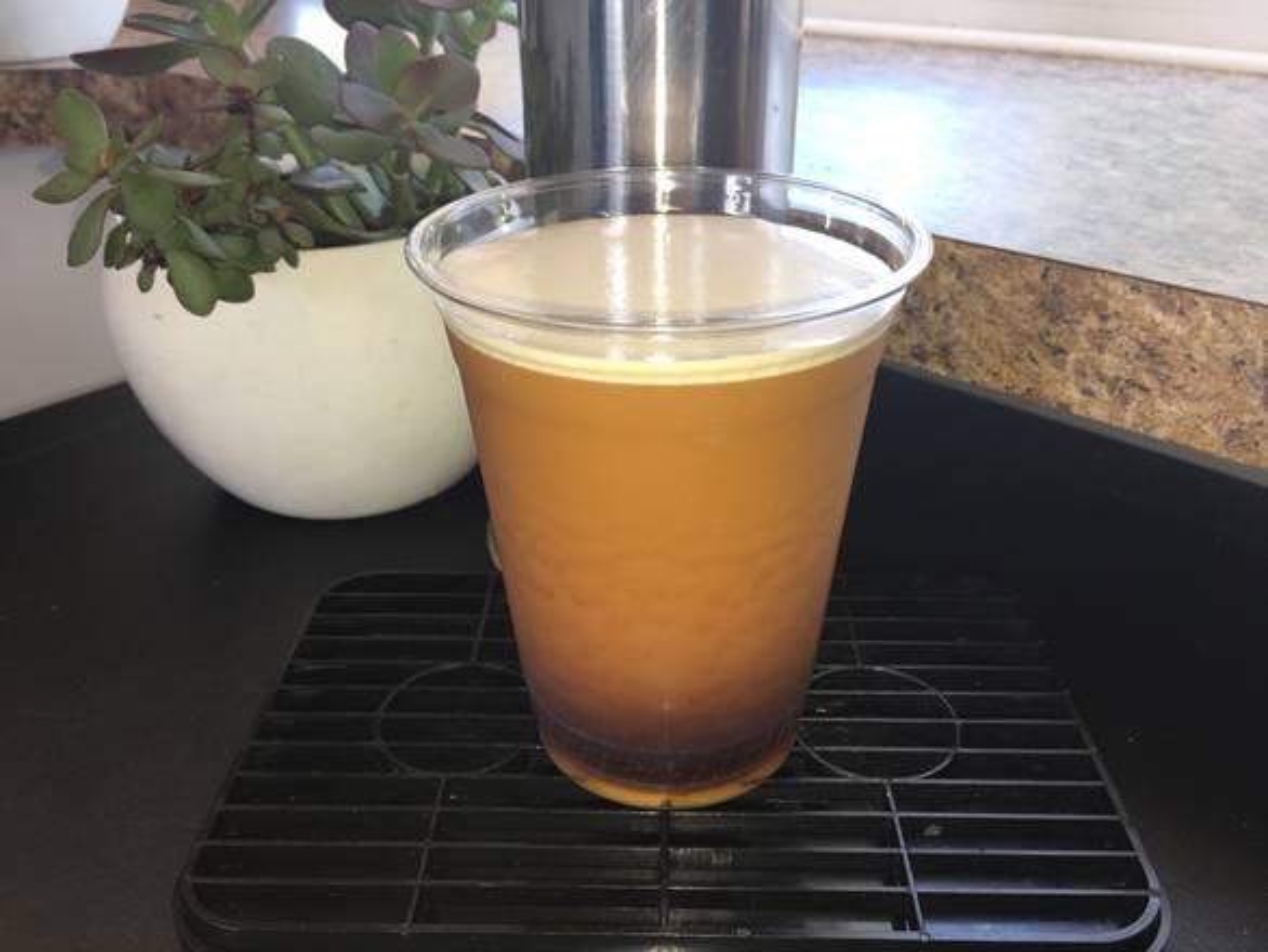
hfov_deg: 61.6
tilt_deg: -27.0
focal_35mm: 29
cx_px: 634
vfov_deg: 48.3
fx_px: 1063
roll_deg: -0.1
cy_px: 476
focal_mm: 4.15
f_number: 2.2
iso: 25
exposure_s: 1/48
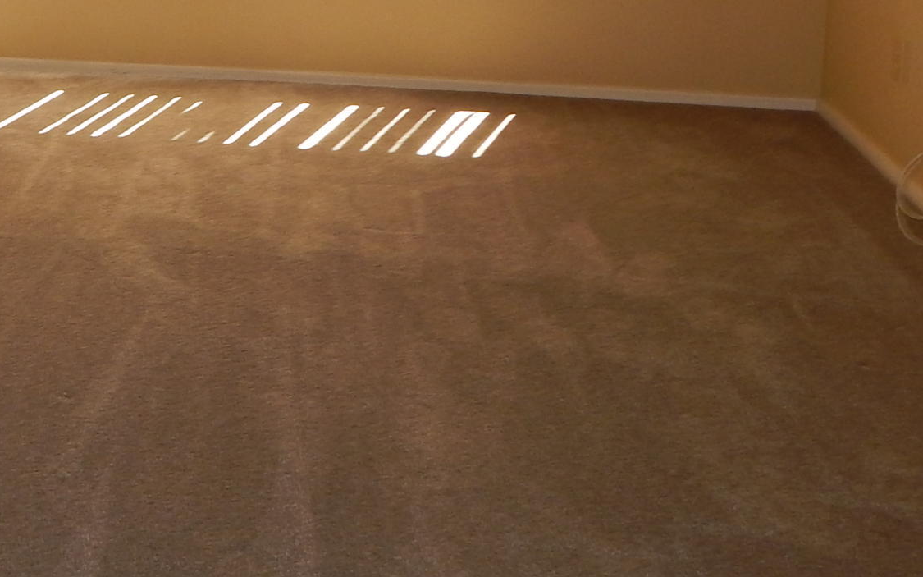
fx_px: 1635
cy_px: -114
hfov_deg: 29.6
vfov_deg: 18.9
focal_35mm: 65
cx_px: 15
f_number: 3
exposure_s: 1/40
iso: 125
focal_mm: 4
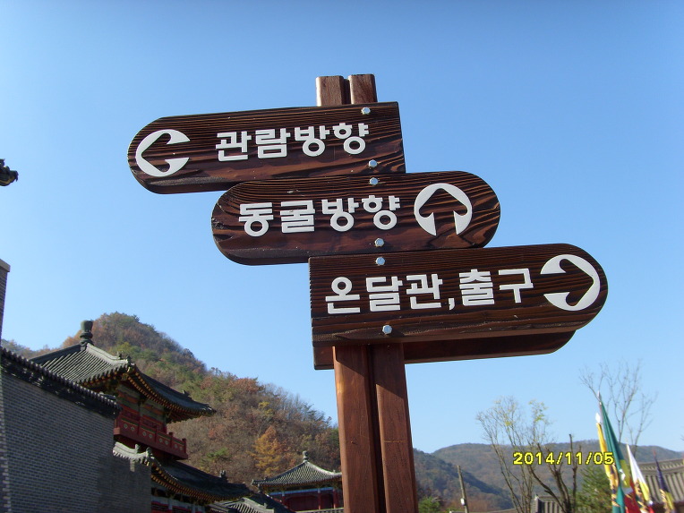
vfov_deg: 39.7
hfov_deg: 51.4
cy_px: 256
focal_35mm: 36
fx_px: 711
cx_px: 342
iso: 80
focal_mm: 6
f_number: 3.5
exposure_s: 1/750
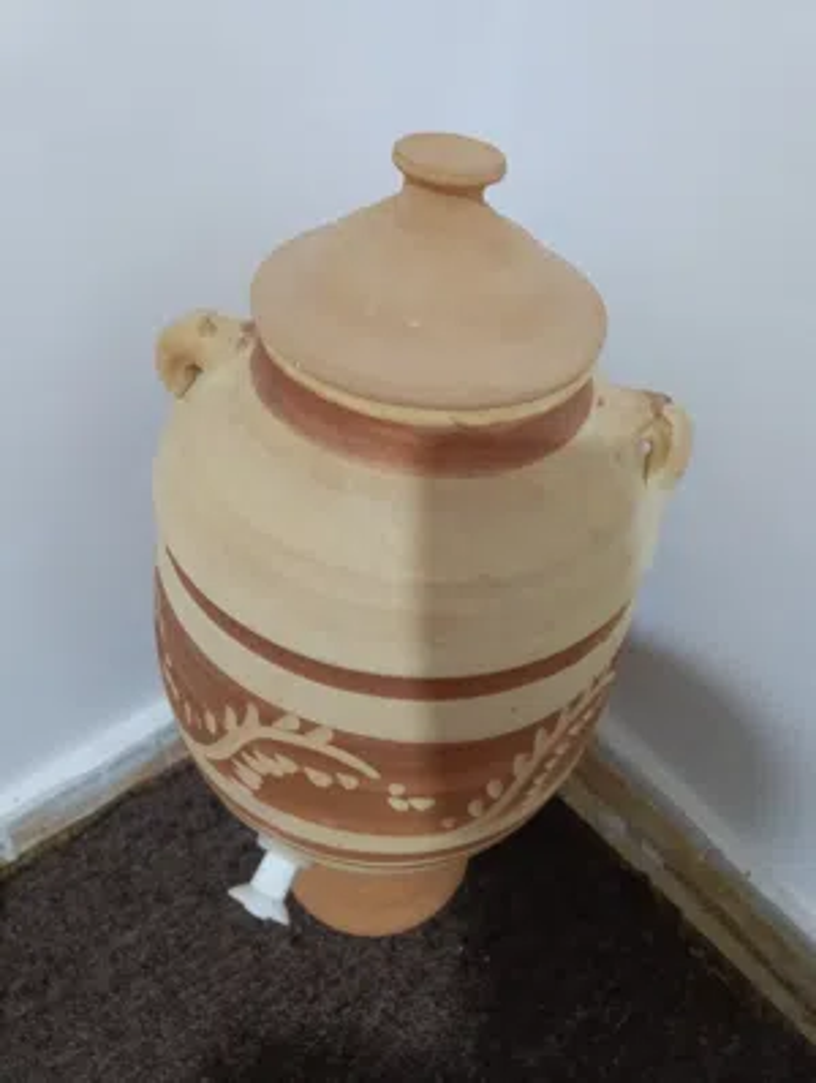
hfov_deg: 59.0
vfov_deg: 73.8
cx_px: 408
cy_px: 542
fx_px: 721
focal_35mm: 23
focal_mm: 6.11
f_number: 1.7
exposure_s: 1/25
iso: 2000
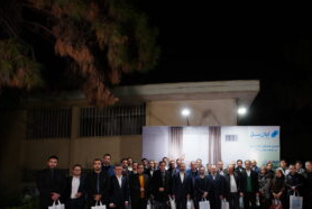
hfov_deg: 74.8
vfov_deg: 53.4
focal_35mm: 23
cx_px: 194
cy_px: 149
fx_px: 200
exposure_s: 1/50
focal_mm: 16
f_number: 4
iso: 1250
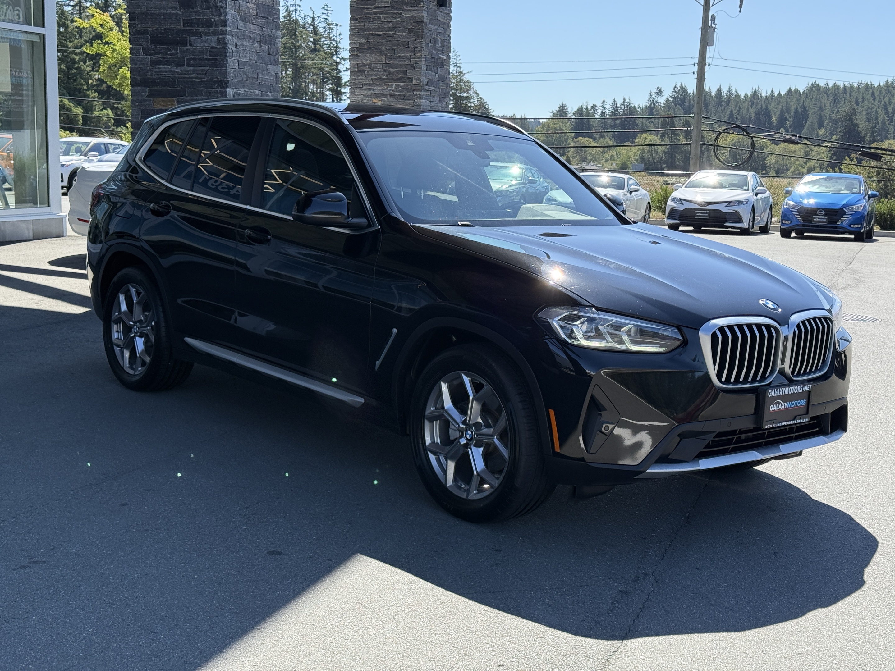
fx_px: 1241
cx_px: 448
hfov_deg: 39.7
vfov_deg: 30.3
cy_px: 336
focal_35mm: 48
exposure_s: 1/1678
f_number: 1.78
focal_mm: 6.76
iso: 100
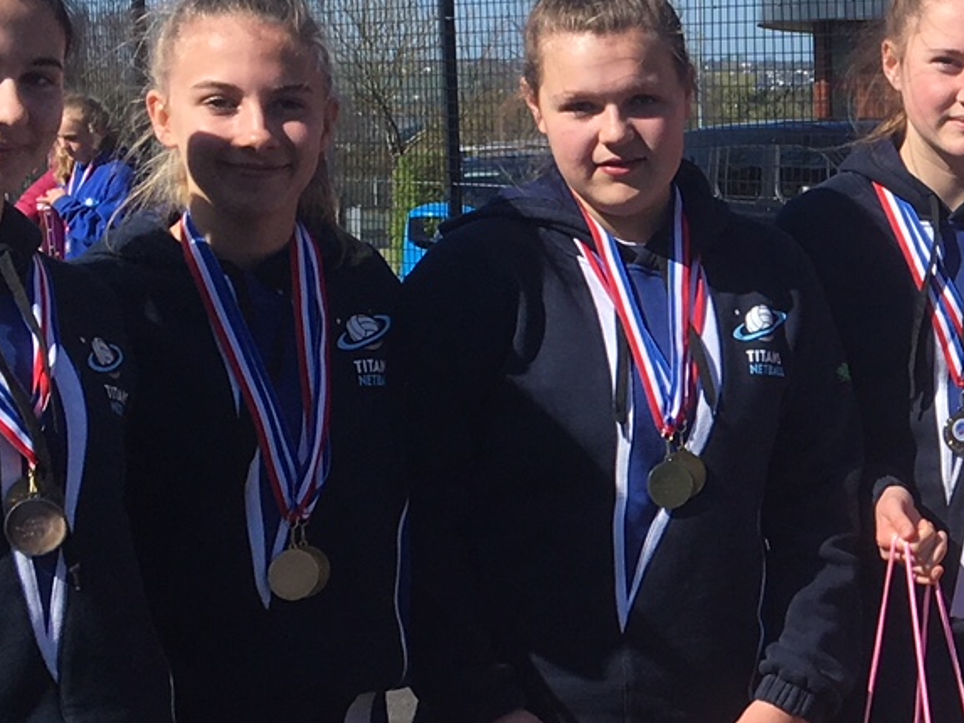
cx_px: 1221
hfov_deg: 18.1
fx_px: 2841
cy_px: 459
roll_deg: -0.6
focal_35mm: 102
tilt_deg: -6.8
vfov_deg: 14.5
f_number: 2.2
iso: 25
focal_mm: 4.15
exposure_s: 1/1508
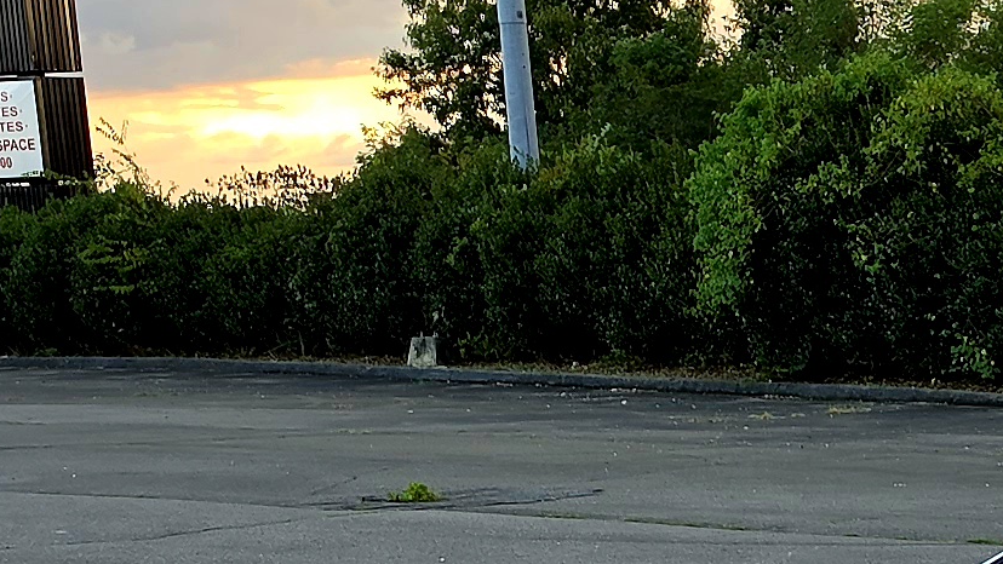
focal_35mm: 121
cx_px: 1363
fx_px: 3218
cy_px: 893
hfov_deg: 16.6
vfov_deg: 9.7
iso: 40
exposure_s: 1/182
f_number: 1.4
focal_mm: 6.5
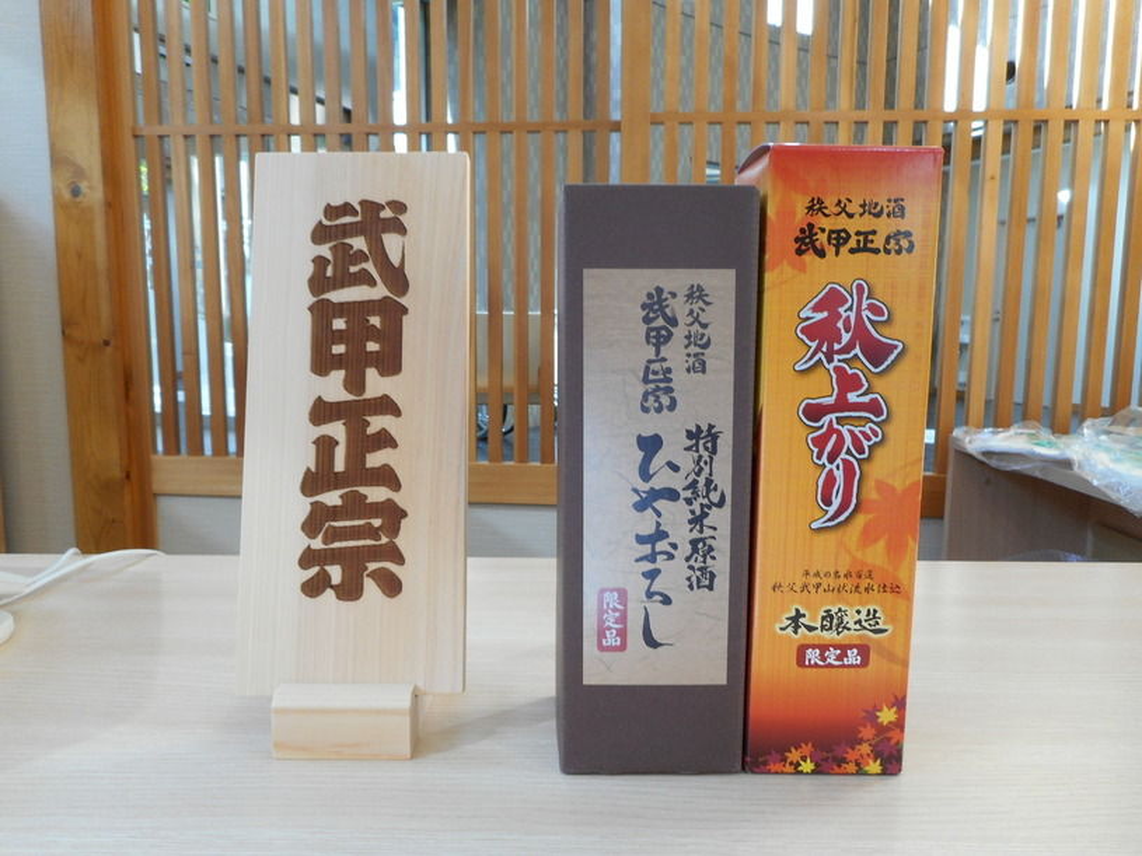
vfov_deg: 54.9
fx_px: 825
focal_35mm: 25
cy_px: 428
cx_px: 571
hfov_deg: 69.4
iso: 100
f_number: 3.7
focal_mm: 4.5
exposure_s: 1/30
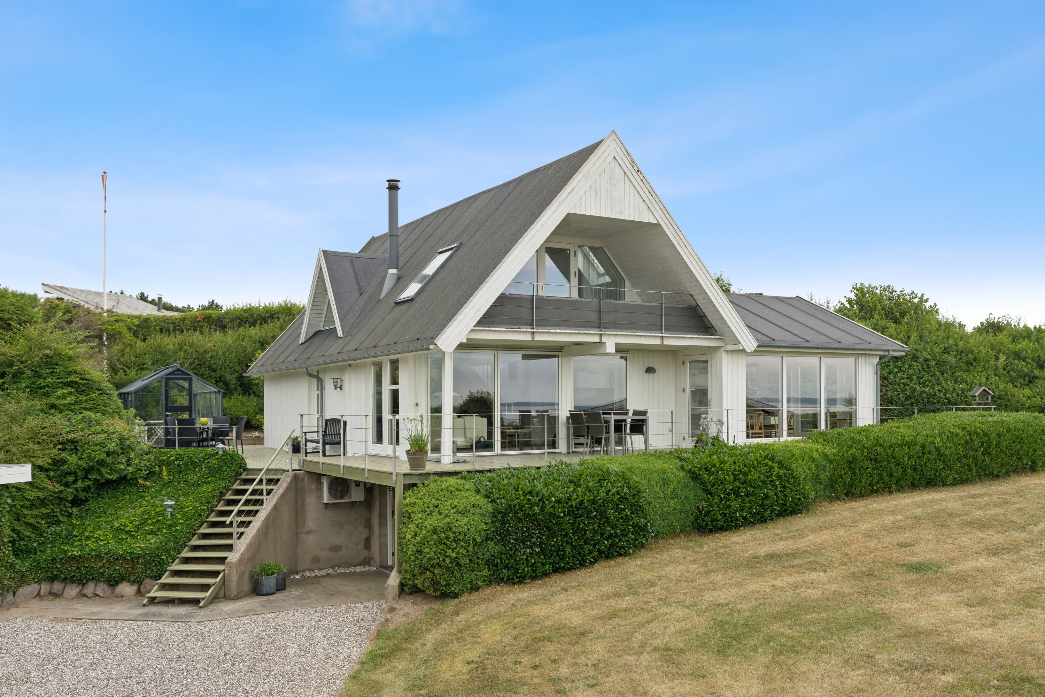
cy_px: 348
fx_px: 900
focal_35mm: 31
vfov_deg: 42.3
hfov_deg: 60.3
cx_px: 522
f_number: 4
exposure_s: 1/1000
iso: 250
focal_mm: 31
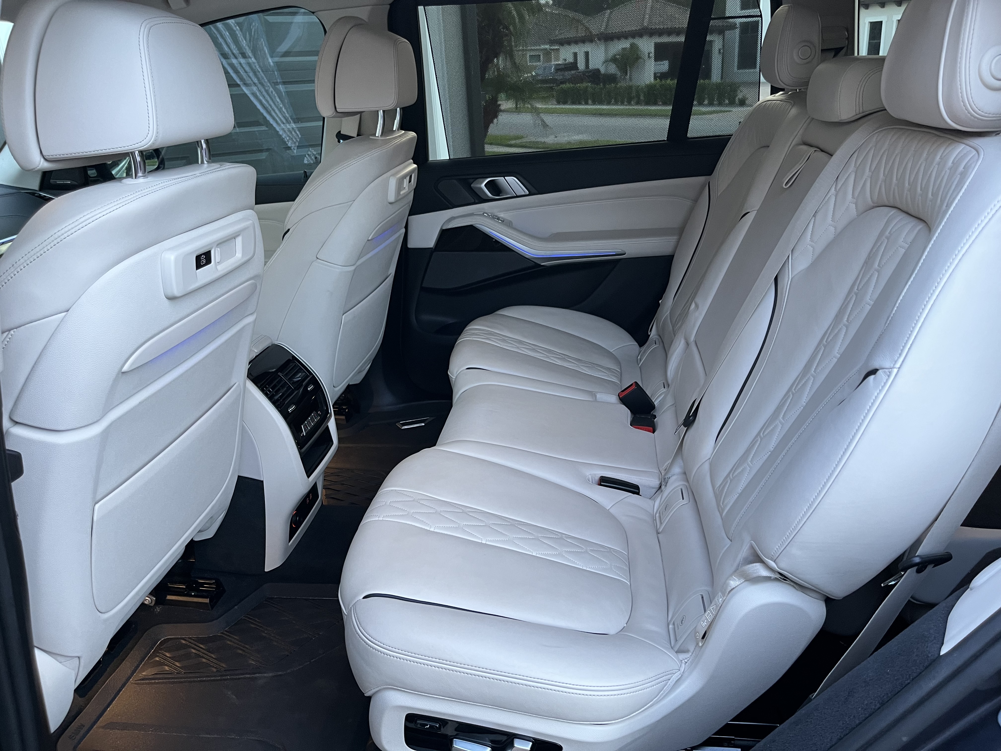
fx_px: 752
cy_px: 376
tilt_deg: -21.7
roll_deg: +3.6
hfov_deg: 67.3
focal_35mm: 26
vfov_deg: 53.1
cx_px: 500
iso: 125
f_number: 1.6
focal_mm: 5.1
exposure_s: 1/50
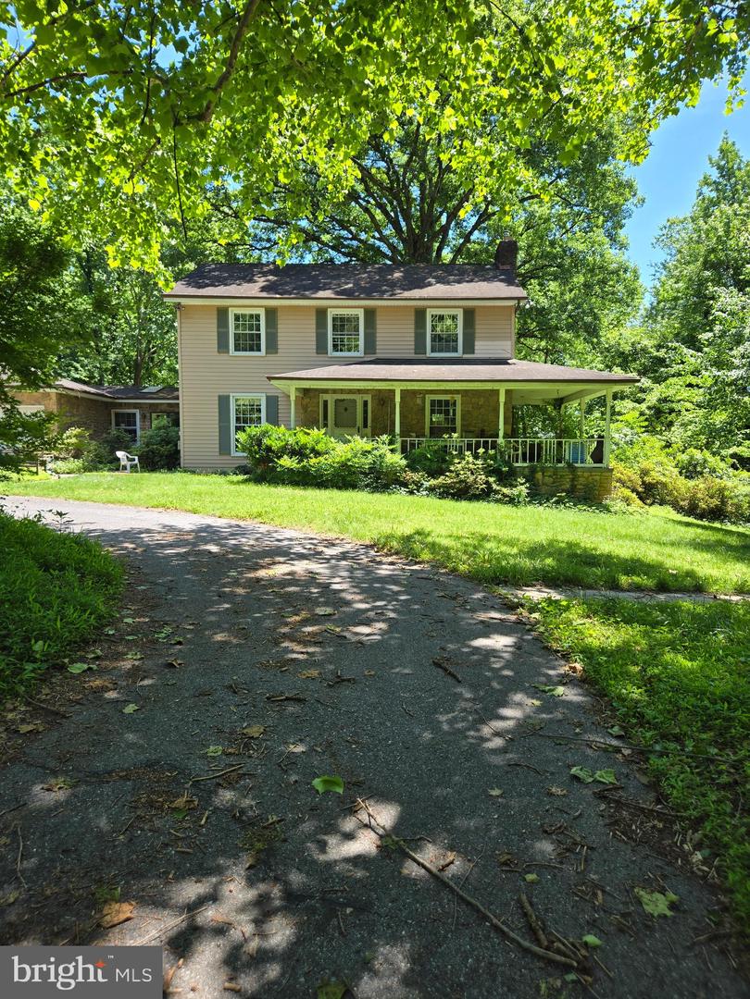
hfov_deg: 58.9
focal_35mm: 23
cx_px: 375
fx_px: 664
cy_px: 500
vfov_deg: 73.9
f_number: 1.8
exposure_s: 1/461
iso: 25
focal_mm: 5.4
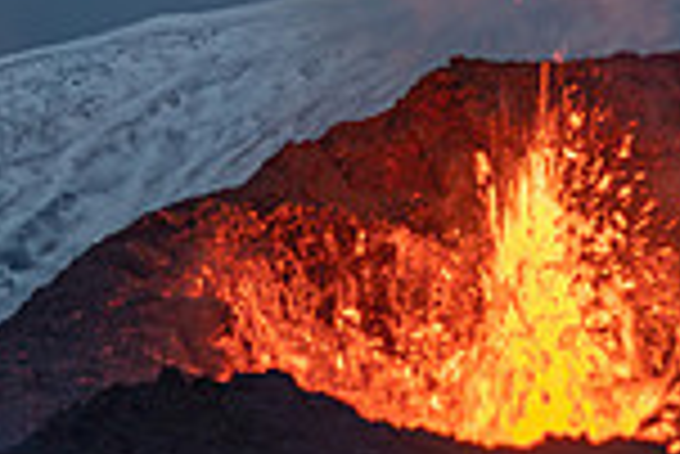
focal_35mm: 471
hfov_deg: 4.3
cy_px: 272
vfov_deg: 2.9
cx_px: 1157
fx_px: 8905
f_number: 5.6
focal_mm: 123
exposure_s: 1/8
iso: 100
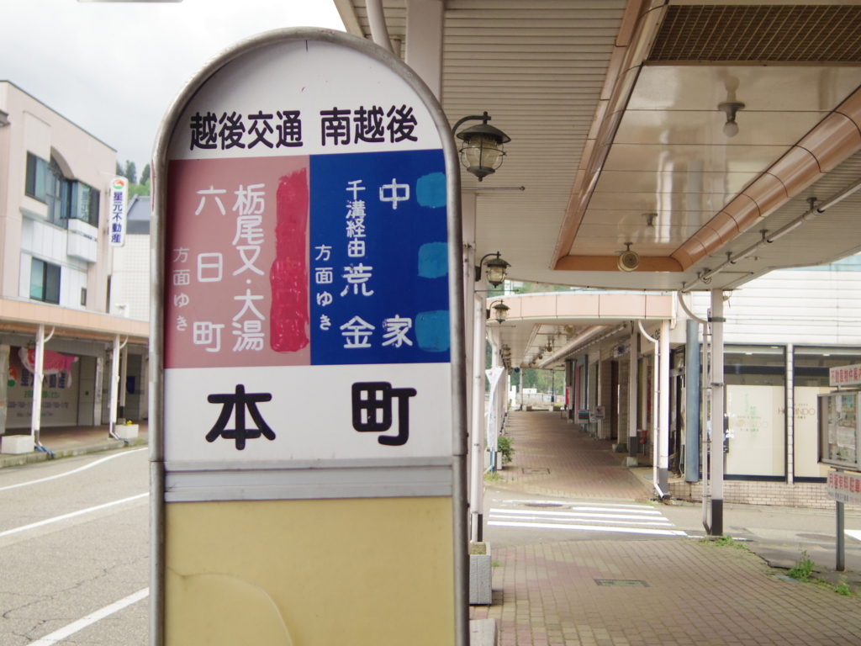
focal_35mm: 47
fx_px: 1169
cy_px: 323
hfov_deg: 40.4
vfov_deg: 30.9
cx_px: 430
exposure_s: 1/400
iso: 250
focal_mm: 8.5
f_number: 1.9
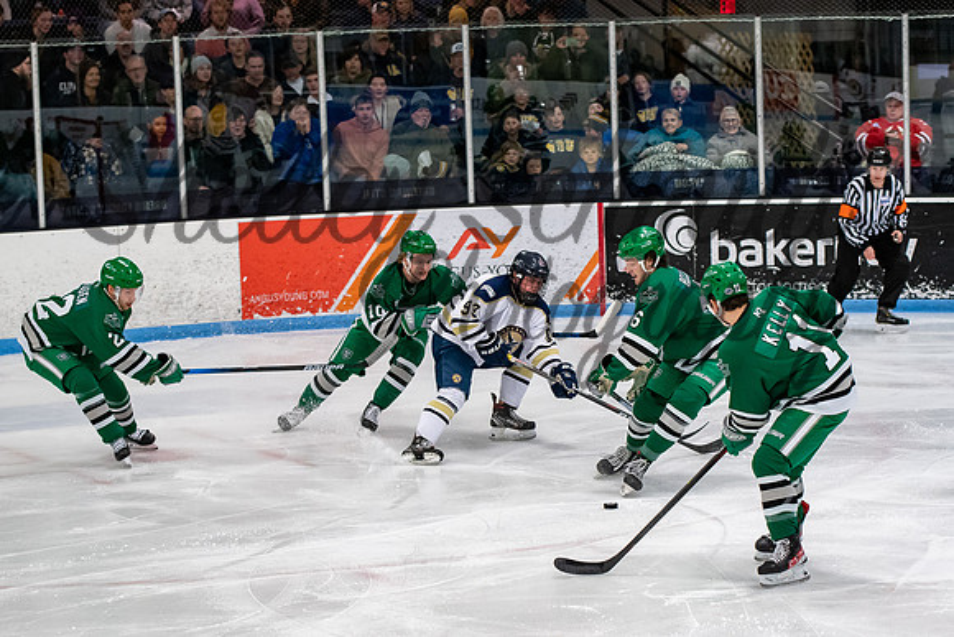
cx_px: 521
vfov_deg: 10.7
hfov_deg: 16.0
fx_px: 3396
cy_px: 347
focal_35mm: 128
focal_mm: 78
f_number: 3.2
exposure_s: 1/800
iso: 2000
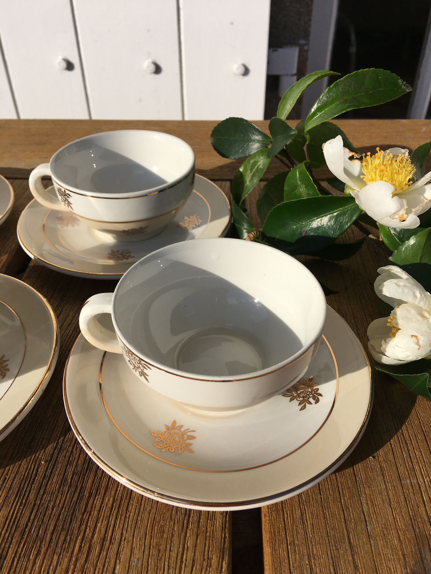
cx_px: 216
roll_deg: -0.6
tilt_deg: -39.2
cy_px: 287
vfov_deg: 61.7
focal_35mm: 29
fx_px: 481
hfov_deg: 48.2
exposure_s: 1/3205
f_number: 2.2
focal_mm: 4.15
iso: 25
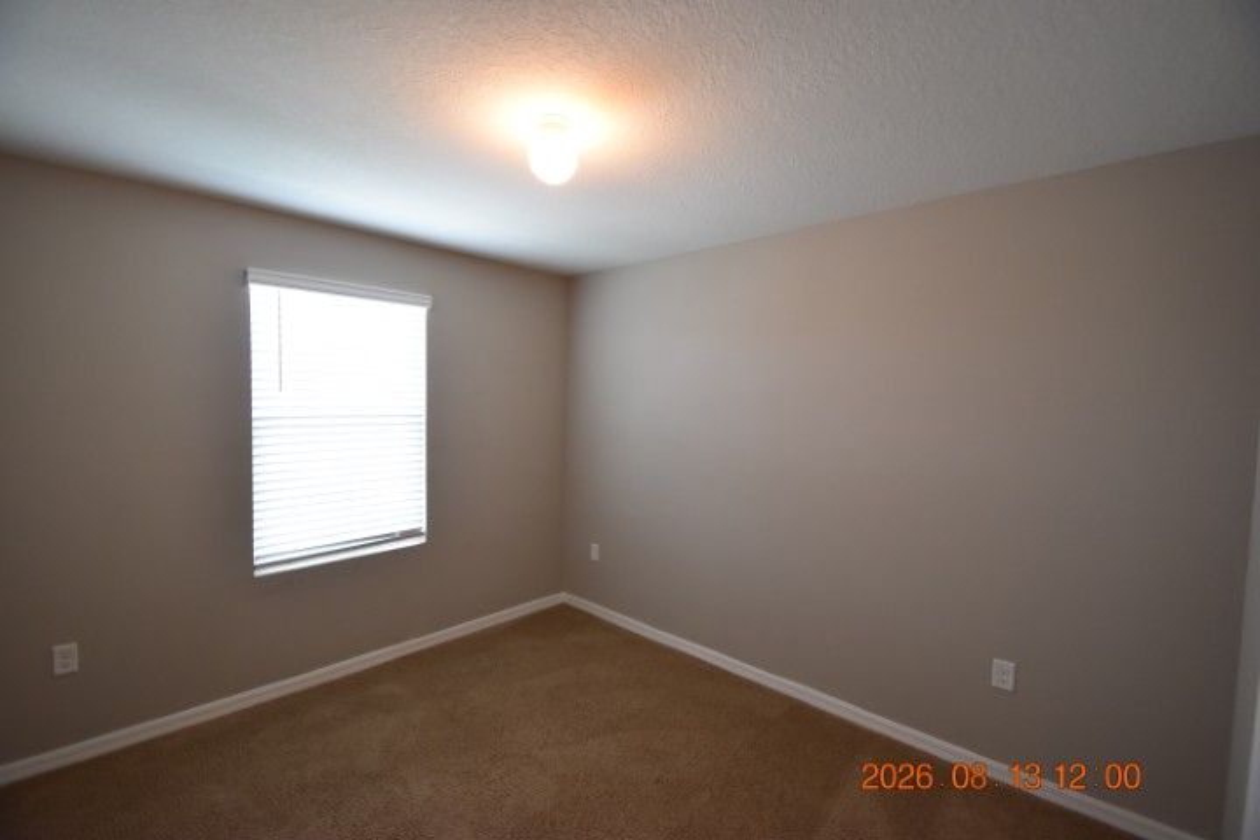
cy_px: 420
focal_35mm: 15
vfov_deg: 77.3
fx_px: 525
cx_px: 630
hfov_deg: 100.4
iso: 800
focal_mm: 10
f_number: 4
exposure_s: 1/60
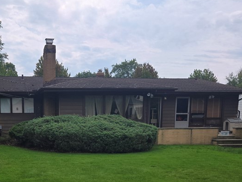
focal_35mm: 45
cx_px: 56
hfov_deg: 40.6
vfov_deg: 31.0
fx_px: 315
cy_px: 158
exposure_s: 1/2470
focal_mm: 5.4
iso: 25
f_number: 1.8
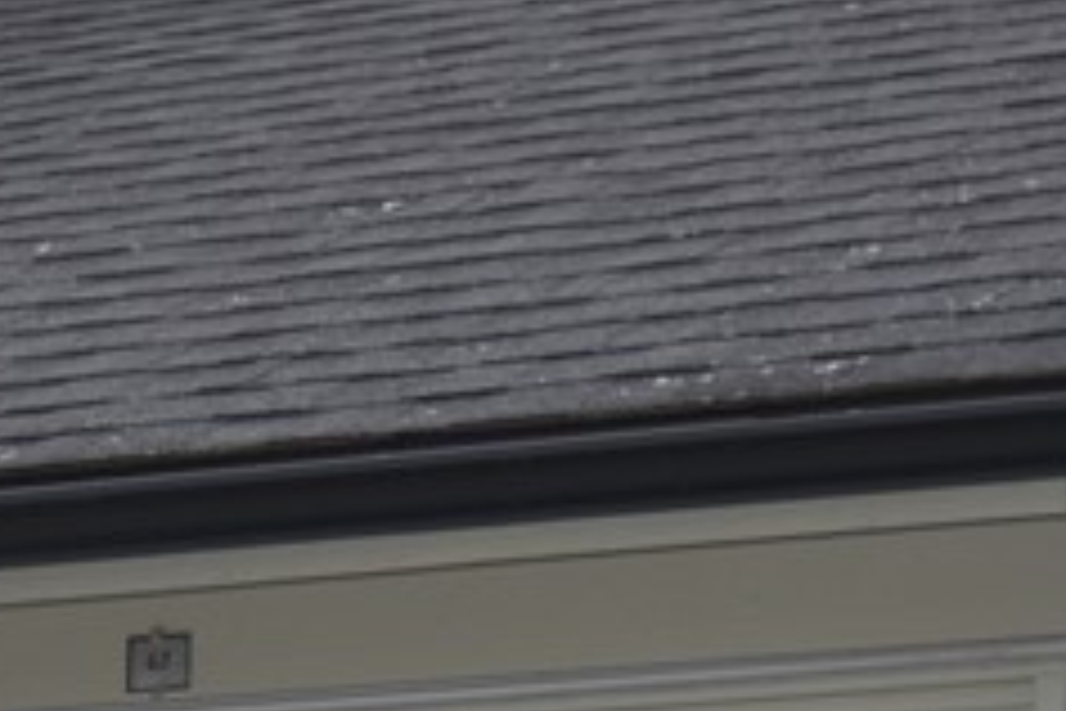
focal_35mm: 234
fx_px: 6928
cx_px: 288
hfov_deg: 8.8
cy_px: 1328
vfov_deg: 5.8
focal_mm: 34
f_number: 4.5
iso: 160
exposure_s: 1/250
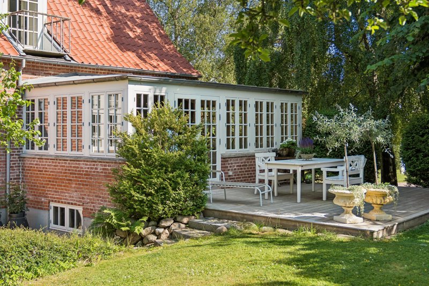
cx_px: 214
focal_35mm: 46
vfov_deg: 29.2
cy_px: 143
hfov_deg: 42.8
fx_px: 548
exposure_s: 1/1000
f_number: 2.8
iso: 100
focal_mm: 31
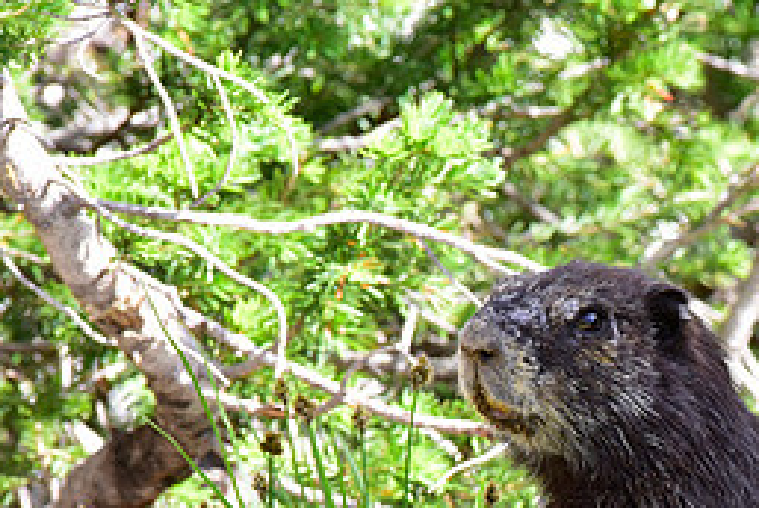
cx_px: 789
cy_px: 566
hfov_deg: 1.8
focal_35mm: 1127
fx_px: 23788
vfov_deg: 1.2
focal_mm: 500
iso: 640
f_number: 13
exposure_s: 1/80
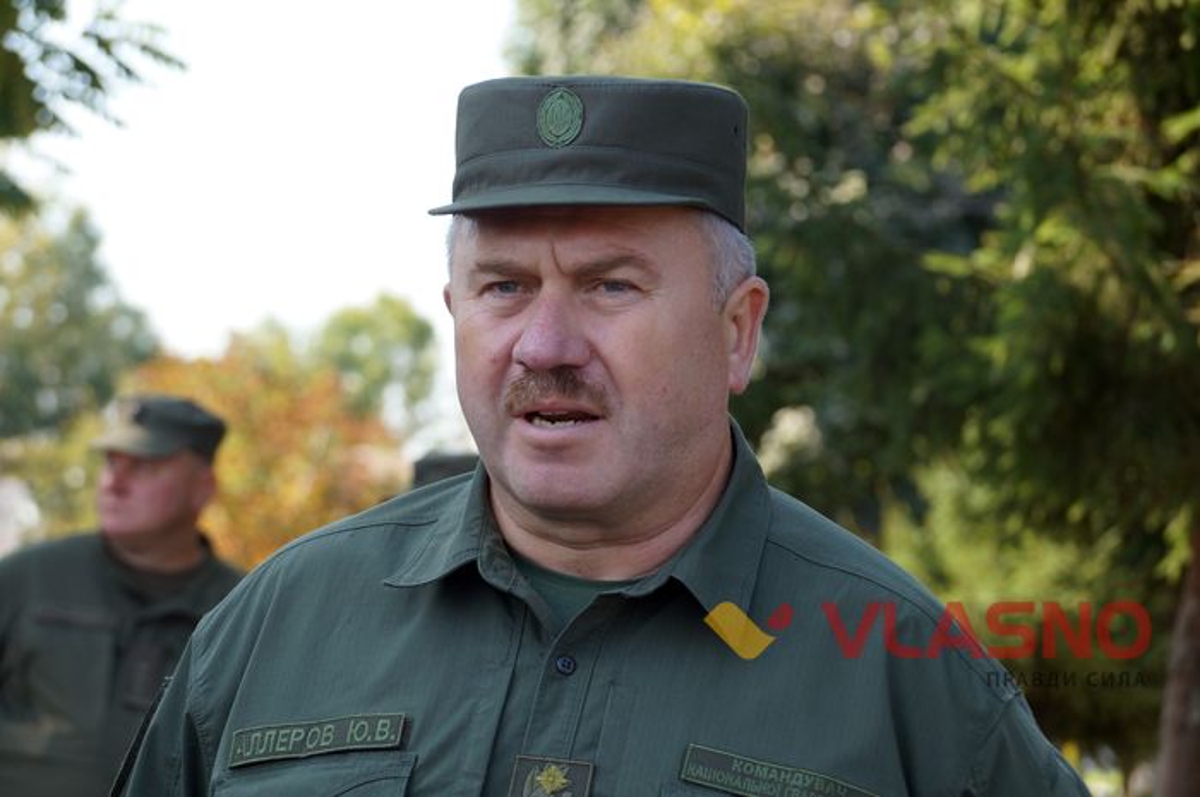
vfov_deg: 12.1
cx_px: 600
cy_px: 398
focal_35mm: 112
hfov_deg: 18.2
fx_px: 3746
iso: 125
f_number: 5.6
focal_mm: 75
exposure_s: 1/160
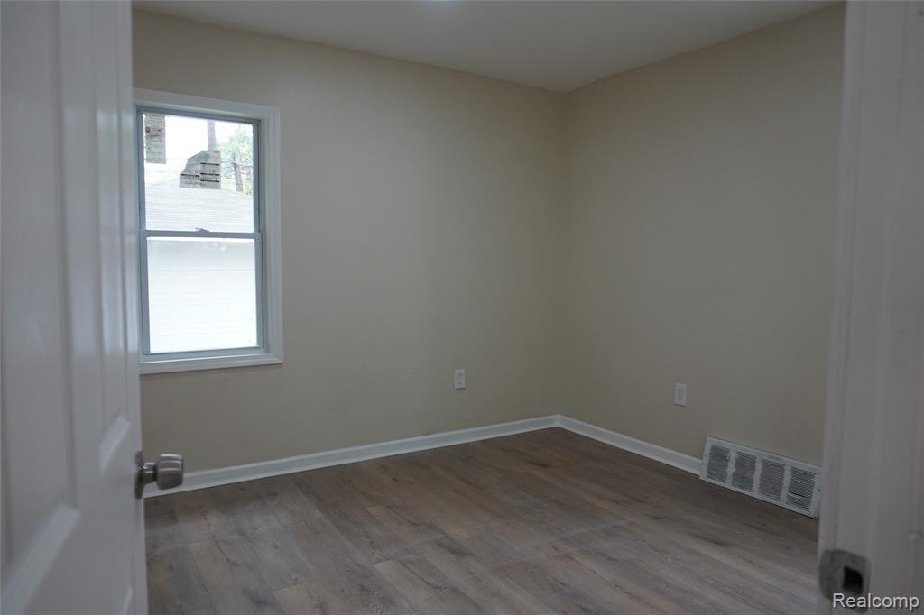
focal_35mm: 24
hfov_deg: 73.8
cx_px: 462
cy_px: 308
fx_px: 616
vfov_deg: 53.1
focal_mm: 16
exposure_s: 1/160
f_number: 4
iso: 500
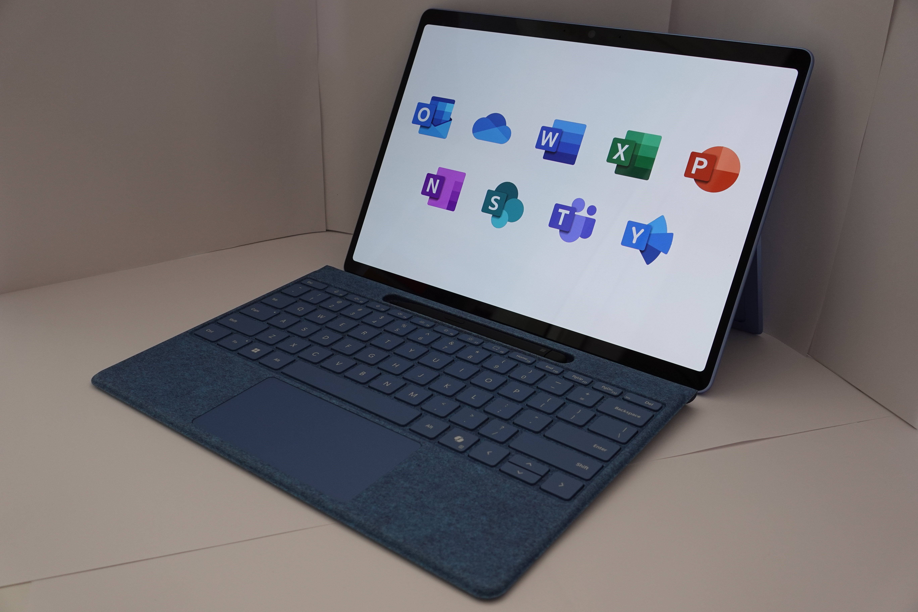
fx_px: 892
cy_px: 306
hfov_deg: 54.4
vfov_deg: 37.9
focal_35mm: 35
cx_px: 459
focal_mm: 13.15
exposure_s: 1/160
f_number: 4
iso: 200
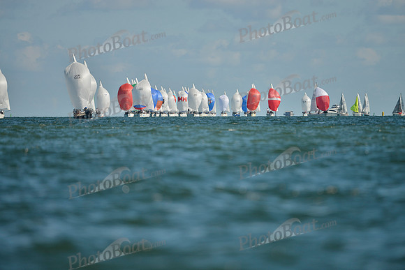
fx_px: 4501
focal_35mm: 400
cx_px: 202
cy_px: 135
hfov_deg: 5.2
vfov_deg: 3.4
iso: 200
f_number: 4
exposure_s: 1/2500
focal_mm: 400
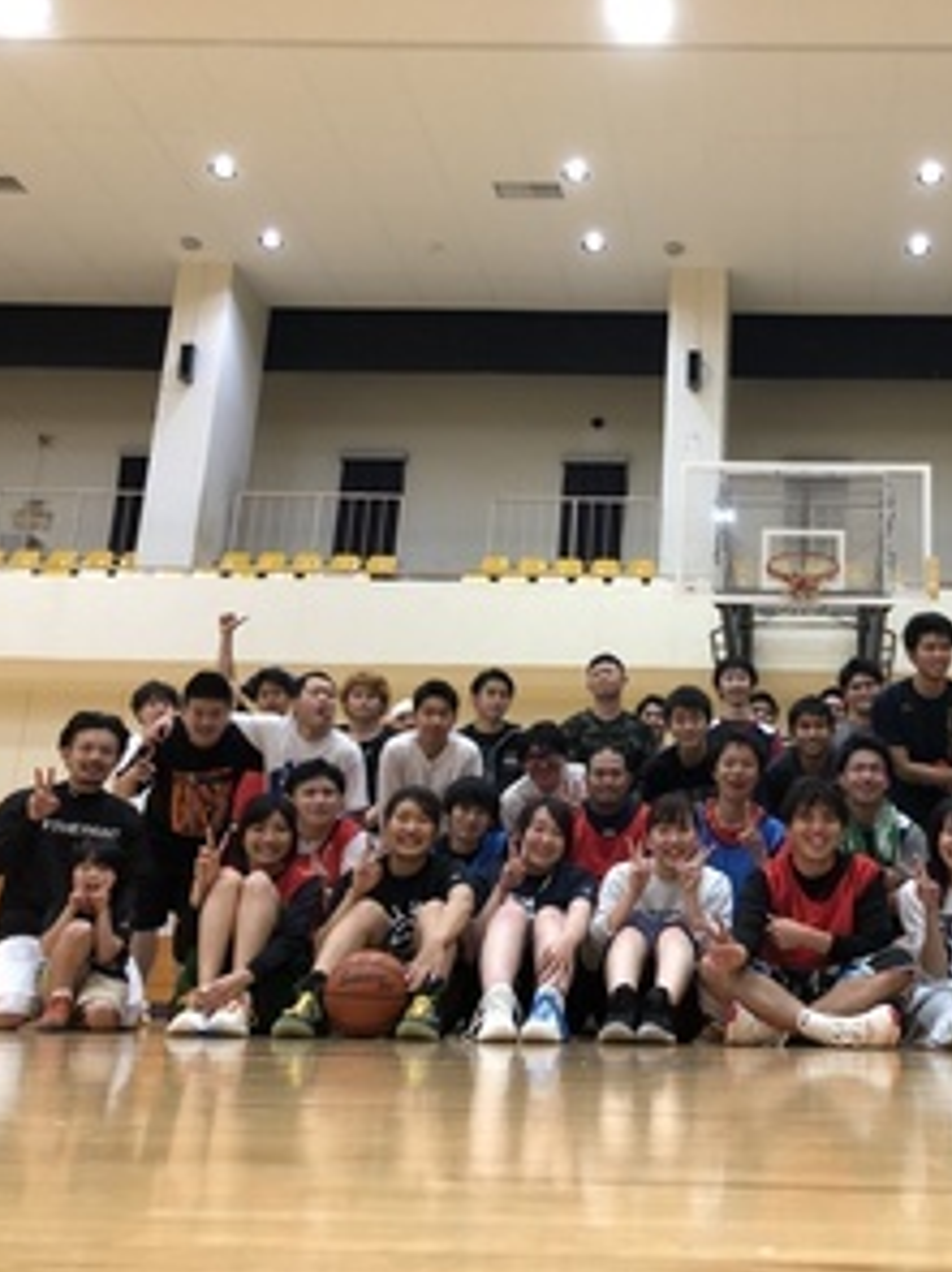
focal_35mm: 38
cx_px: 767
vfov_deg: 49.0
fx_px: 1394
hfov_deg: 36.4
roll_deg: -0.9
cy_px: 638
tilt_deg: +15.8
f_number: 1.8
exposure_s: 1/100
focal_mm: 4
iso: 100
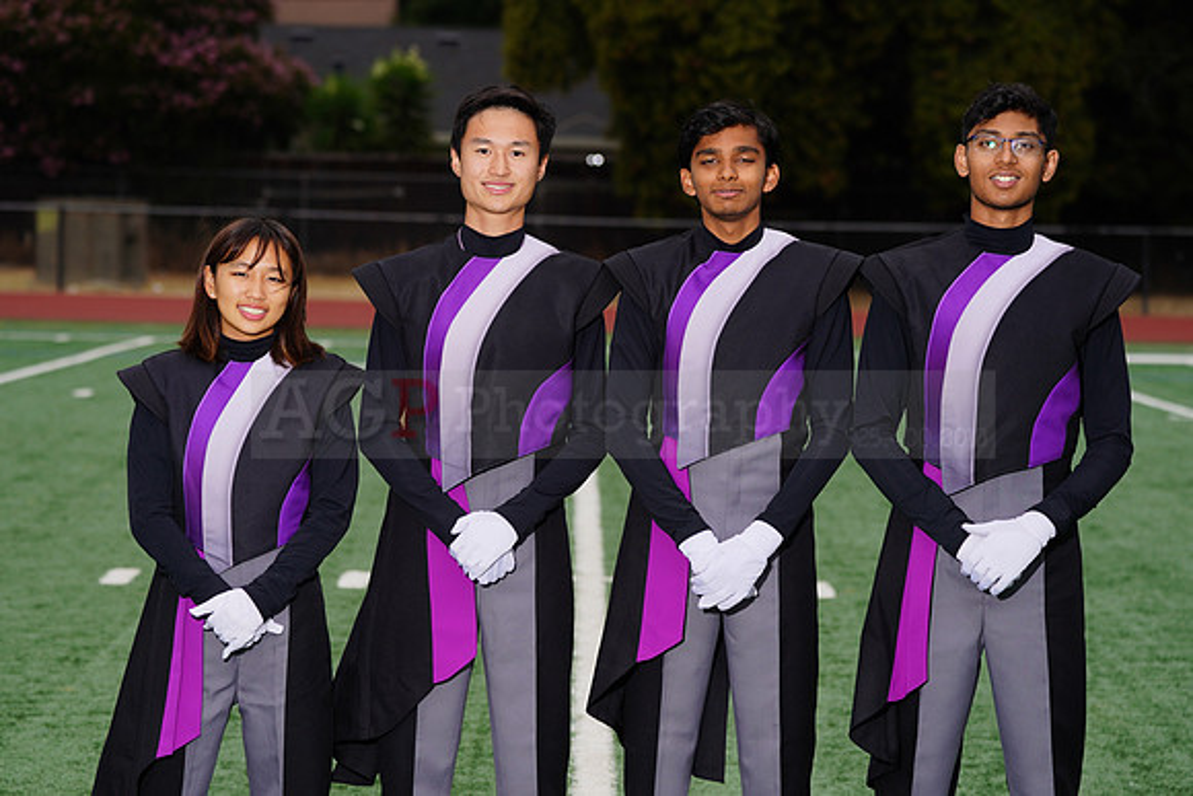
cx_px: 596
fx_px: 4839
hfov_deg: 14.1
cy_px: 398
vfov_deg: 9.4
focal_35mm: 146
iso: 200
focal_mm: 146
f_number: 6.3
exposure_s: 1/200
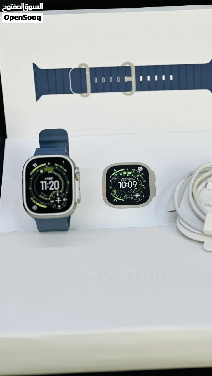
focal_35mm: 85
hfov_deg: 14.2
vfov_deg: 25.0
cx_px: 138
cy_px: 187
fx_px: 849
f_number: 2.8
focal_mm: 9
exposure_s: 1/100
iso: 50
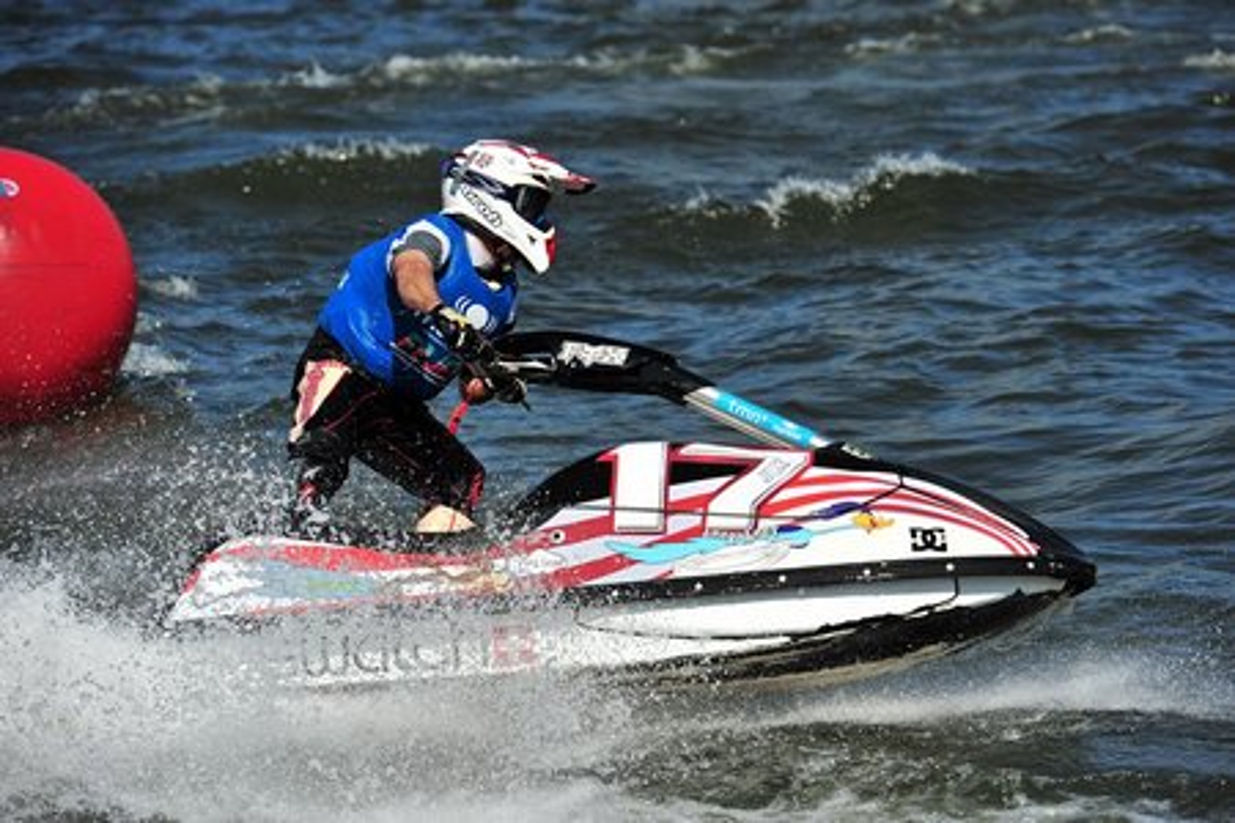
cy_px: 412
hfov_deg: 12.8
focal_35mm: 160
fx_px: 5488
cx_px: 618
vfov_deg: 8.6
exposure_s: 1/2000
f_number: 5.6
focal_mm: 160
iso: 200
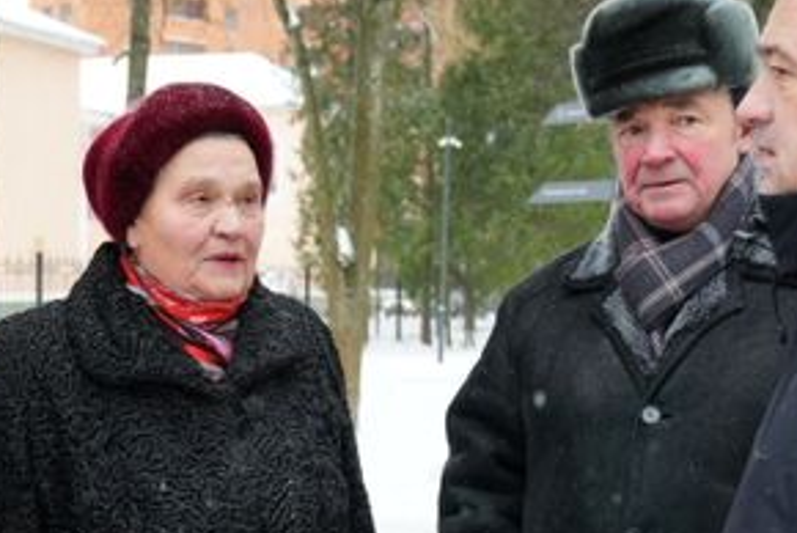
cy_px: 486
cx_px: 216
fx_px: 1706
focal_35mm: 77
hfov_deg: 26.0
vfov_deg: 17.5
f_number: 4.5
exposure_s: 1/320
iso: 2000
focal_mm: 32
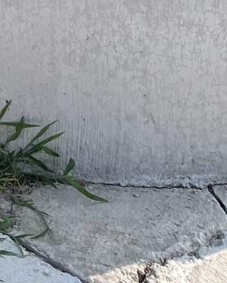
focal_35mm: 151
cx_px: -361
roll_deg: +4.6
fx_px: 1267
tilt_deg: -2.0
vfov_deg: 10.0
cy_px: -527
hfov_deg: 9.0
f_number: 1.6
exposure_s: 1/1832
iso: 50
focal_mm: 5.1
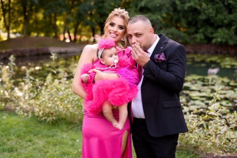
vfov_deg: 27.0
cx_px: 118
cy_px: 79
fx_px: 329
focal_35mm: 50
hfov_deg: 39.6
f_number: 2.8
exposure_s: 1/320
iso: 500
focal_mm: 50
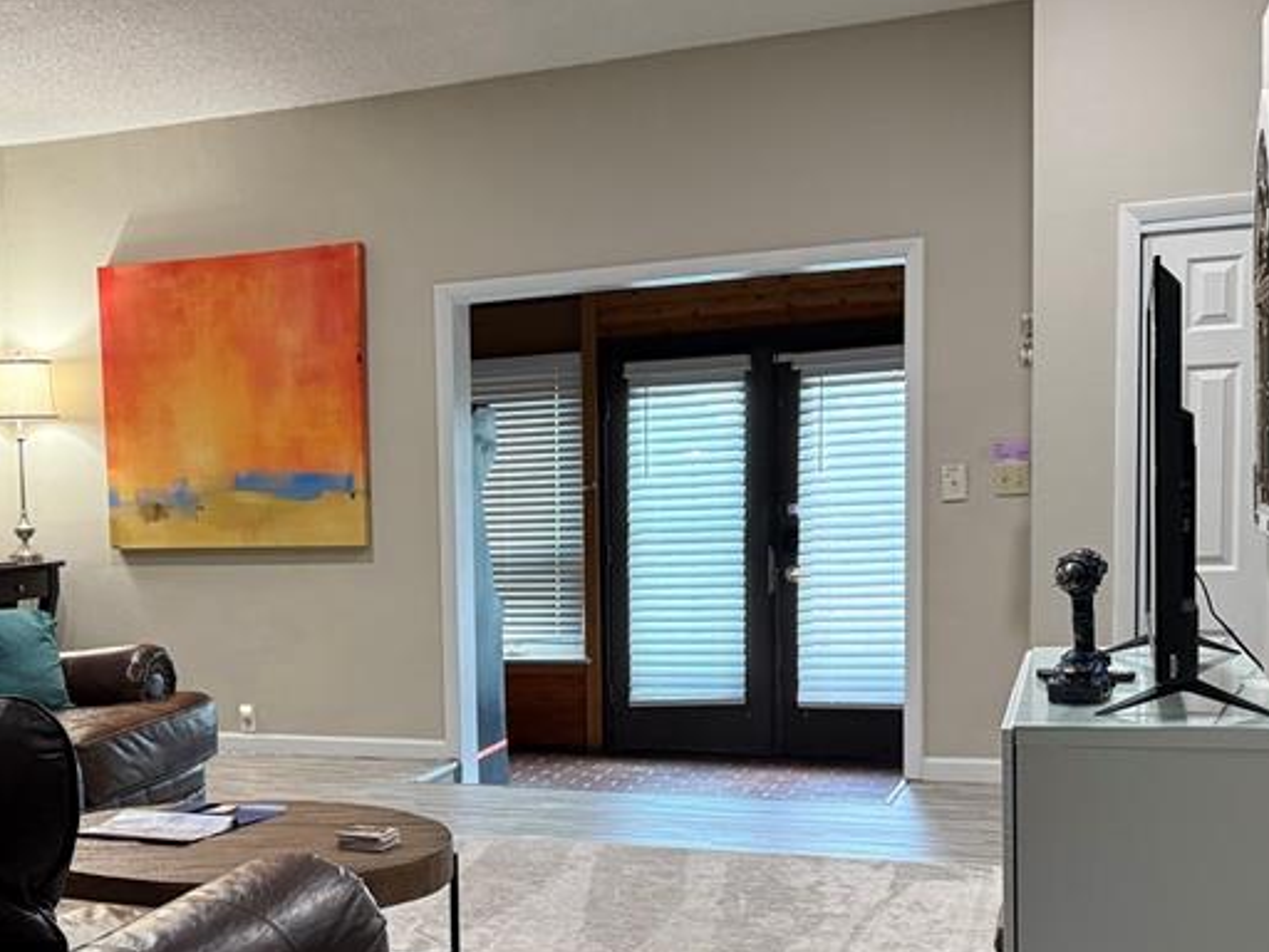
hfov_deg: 38.0
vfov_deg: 30.0
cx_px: 235
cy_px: 663
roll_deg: +1.8
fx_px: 1760
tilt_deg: -6.2
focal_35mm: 48
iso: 250
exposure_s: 1/60
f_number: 1.78
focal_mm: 6.76
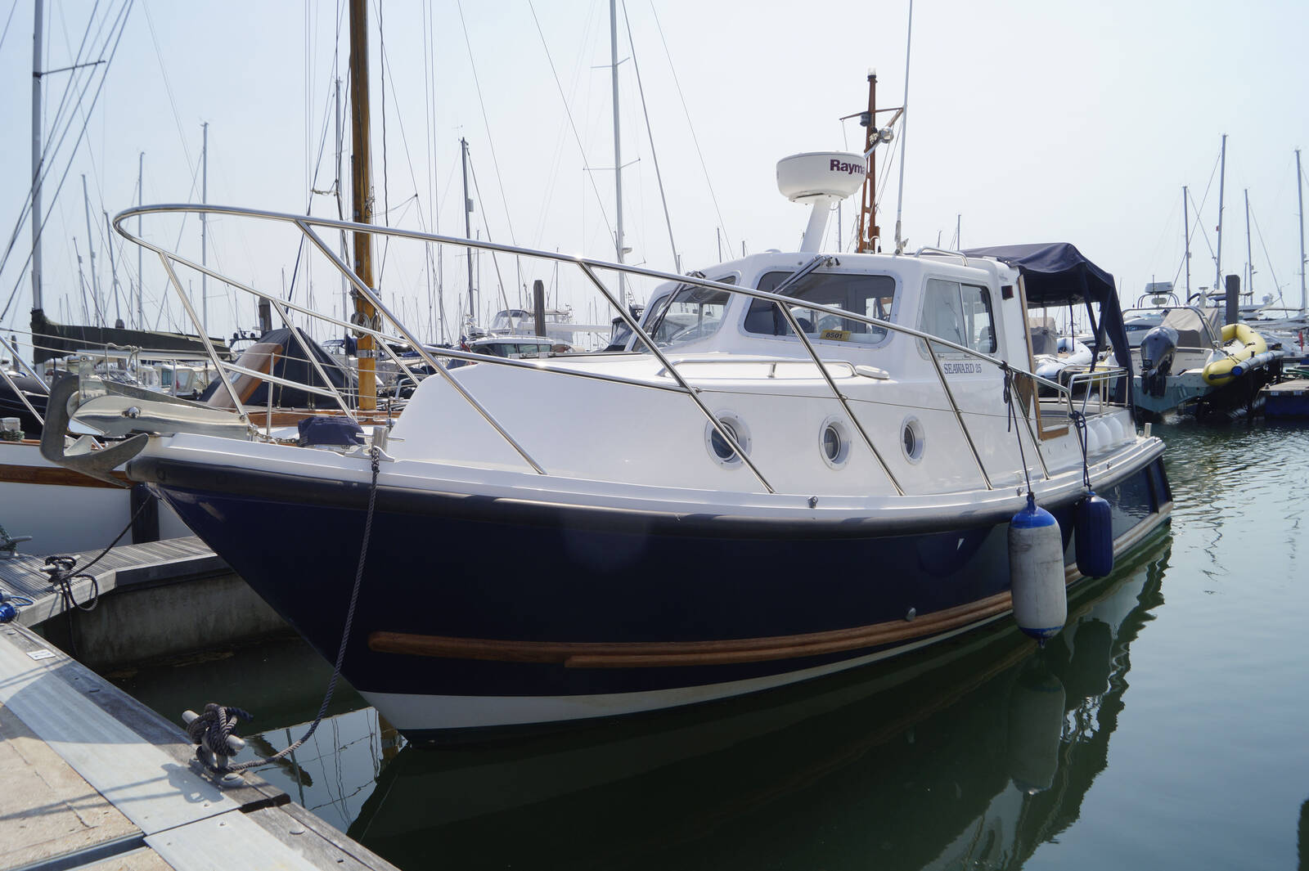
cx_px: 654
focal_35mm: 27
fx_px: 981
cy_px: 436
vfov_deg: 47.9
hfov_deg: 67.4
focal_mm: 18
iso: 100
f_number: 10
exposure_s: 1/250
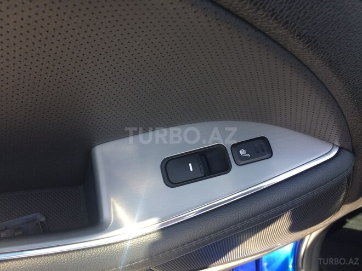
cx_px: 181
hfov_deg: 61.7
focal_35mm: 29
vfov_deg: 48.2
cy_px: 136
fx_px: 303
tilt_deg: -46.8
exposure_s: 1/100
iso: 32
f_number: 2.2
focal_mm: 4.15
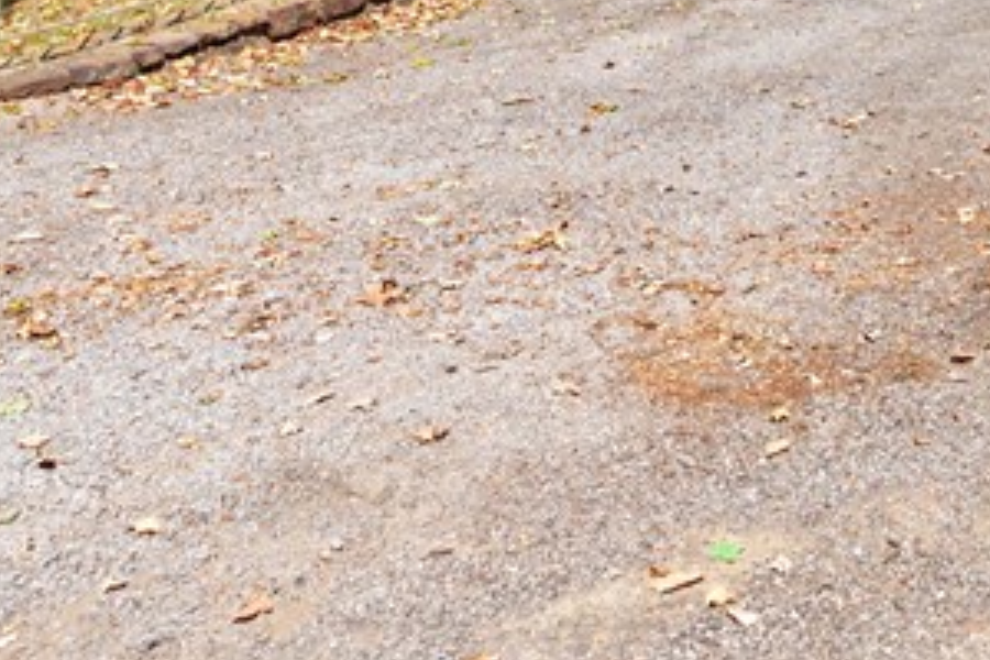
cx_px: 1066
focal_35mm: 58
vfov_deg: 19.6
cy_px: -389
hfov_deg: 31.0
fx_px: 1595
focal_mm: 16
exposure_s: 1/160
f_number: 7.1
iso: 100
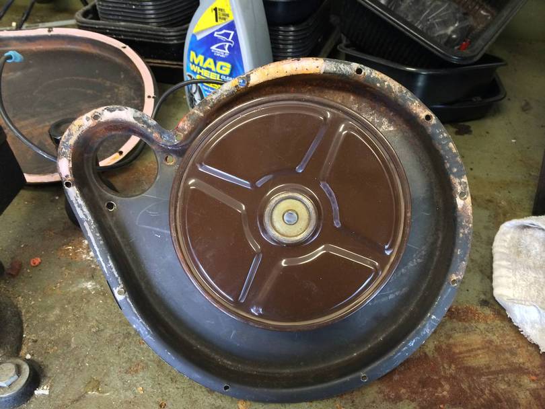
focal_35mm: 30
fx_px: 472
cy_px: 204
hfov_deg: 59.9
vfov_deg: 46.8
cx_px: 272
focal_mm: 4.12
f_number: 2.2
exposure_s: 1/30
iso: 250
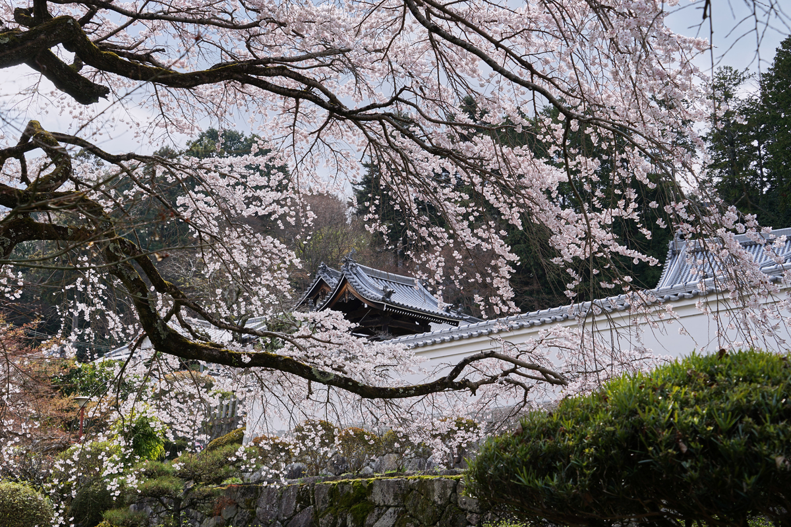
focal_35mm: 43
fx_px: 945
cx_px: 396
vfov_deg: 31.2
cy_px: 264
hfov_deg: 45.4
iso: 100
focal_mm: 43
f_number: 8
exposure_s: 1/200
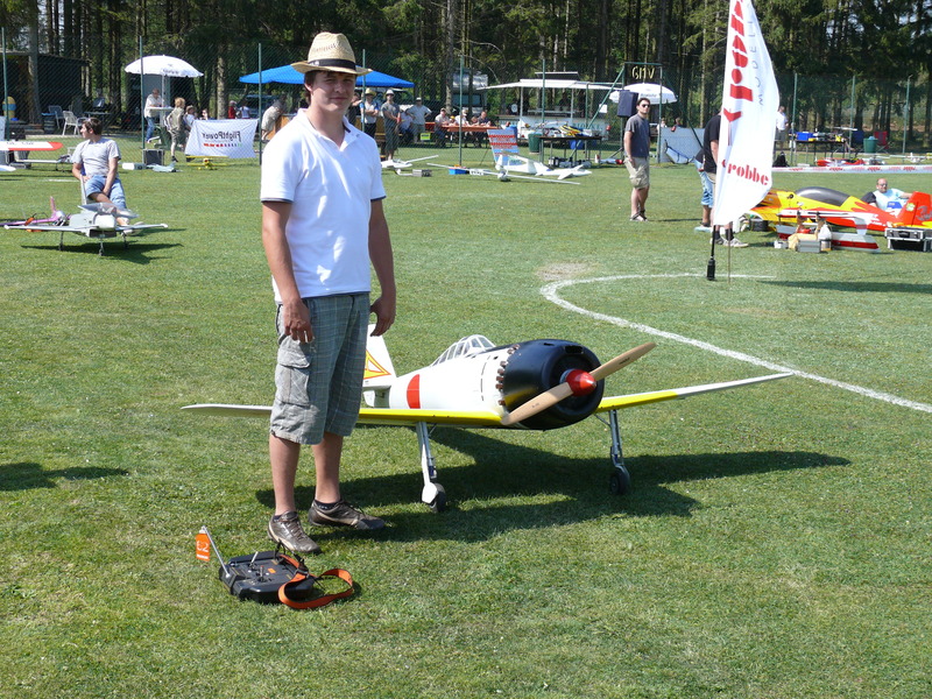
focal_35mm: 58
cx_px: 466
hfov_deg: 33.2
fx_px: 1562
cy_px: 350
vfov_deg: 25.2
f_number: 4
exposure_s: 1/640
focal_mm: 12.3
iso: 100
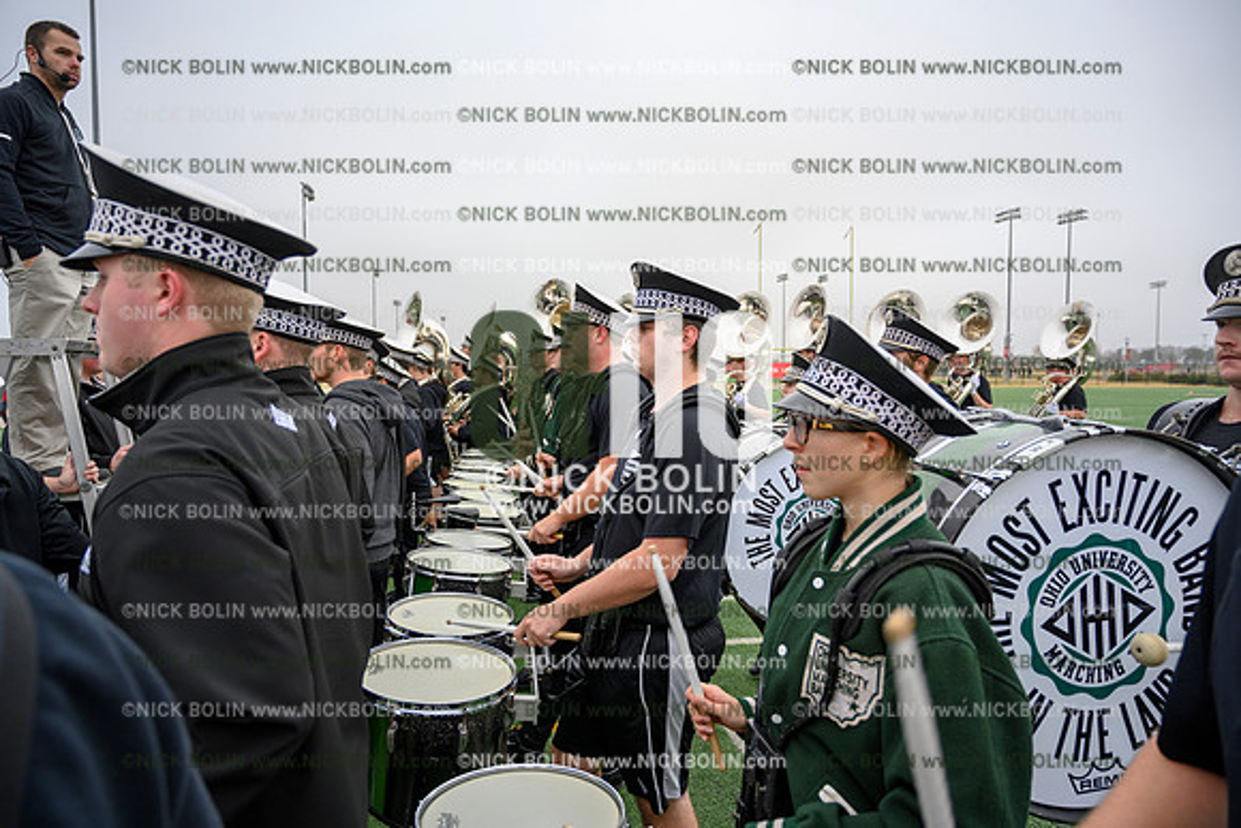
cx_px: 620
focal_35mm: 24
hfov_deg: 73.7
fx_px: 827
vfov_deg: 53.2
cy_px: 414
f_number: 4
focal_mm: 24
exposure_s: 1/320
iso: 125
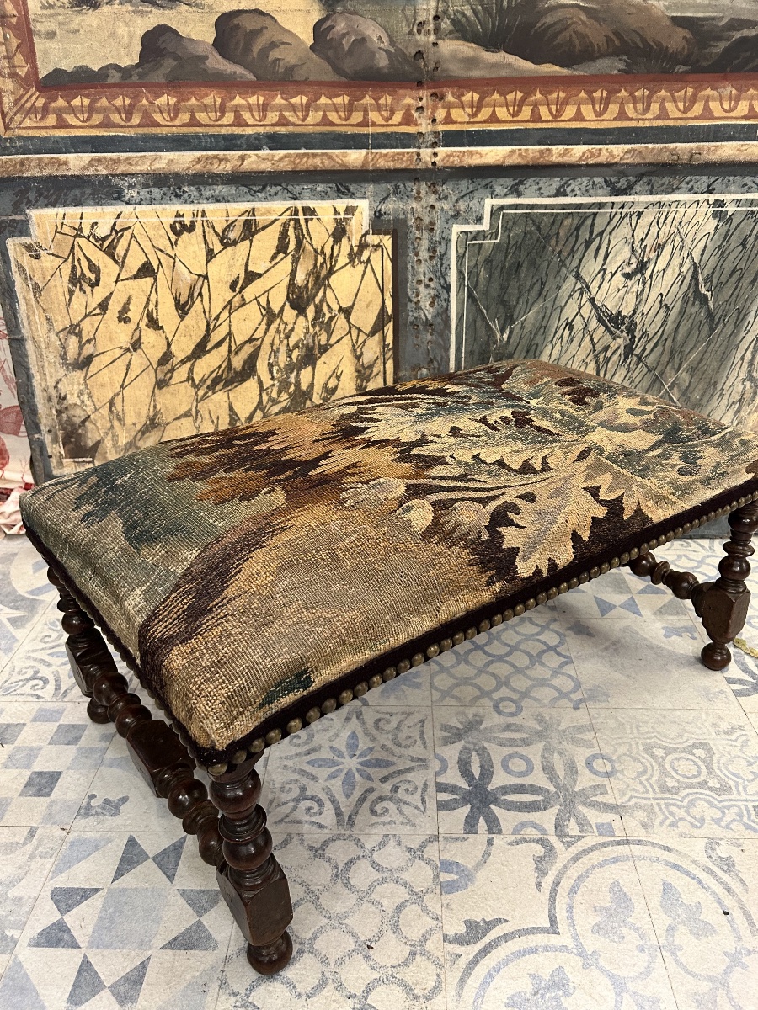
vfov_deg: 67.3
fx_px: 759
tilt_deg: -26.9
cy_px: 505
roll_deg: -0.2
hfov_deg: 53.1
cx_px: 379
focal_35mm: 26
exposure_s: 1/50
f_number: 1.5
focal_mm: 5.7
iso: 200
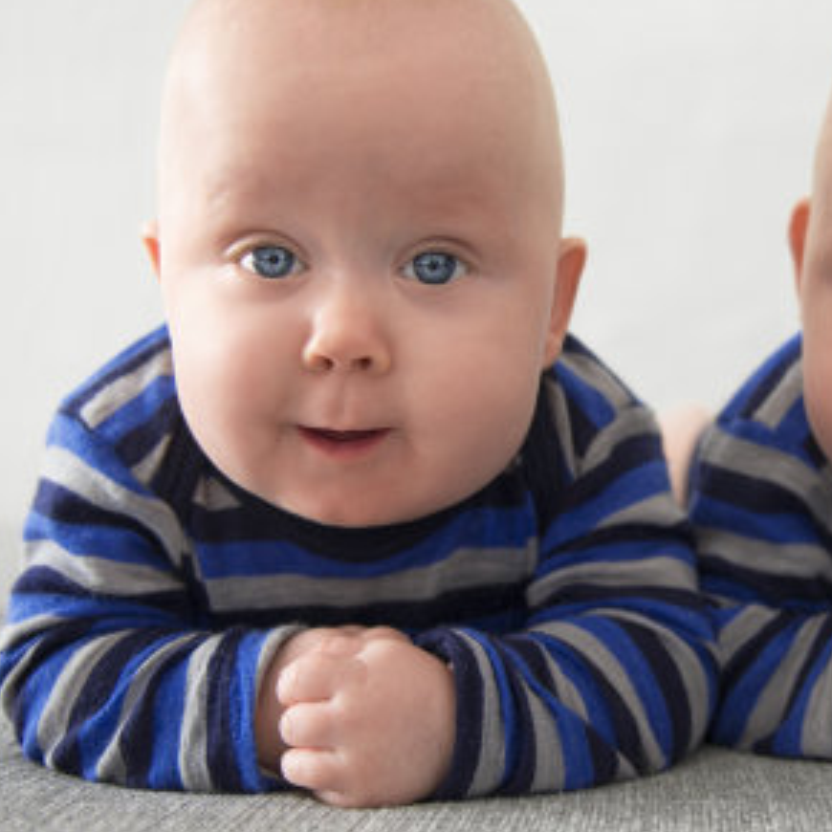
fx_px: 1414
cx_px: 717
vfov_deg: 32.7
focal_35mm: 52
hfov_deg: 31.5
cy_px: 364
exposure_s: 1/80
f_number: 2.8
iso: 125
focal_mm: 29
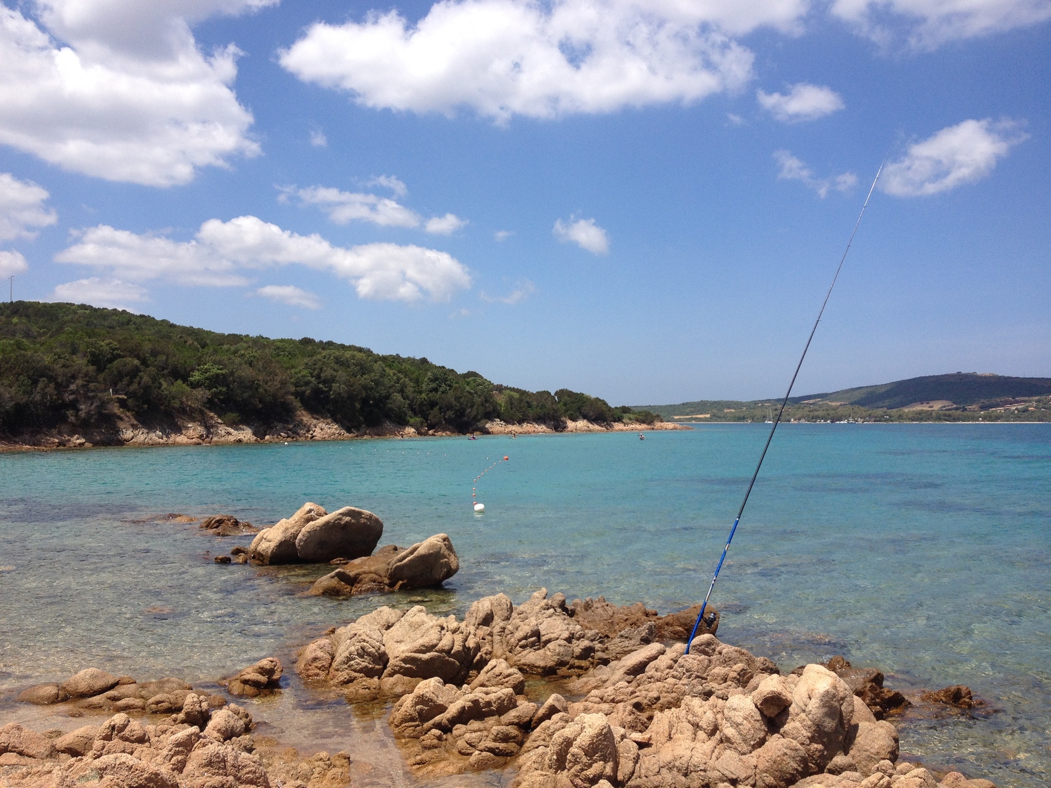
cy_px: 394
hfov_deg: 52.6
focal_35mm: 35
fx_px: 1063
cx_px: 526
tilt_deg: -0.9
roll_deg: +0.7
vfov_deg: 40.7
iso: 50
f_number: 2.4
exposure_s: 1/2208
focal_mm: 4.28
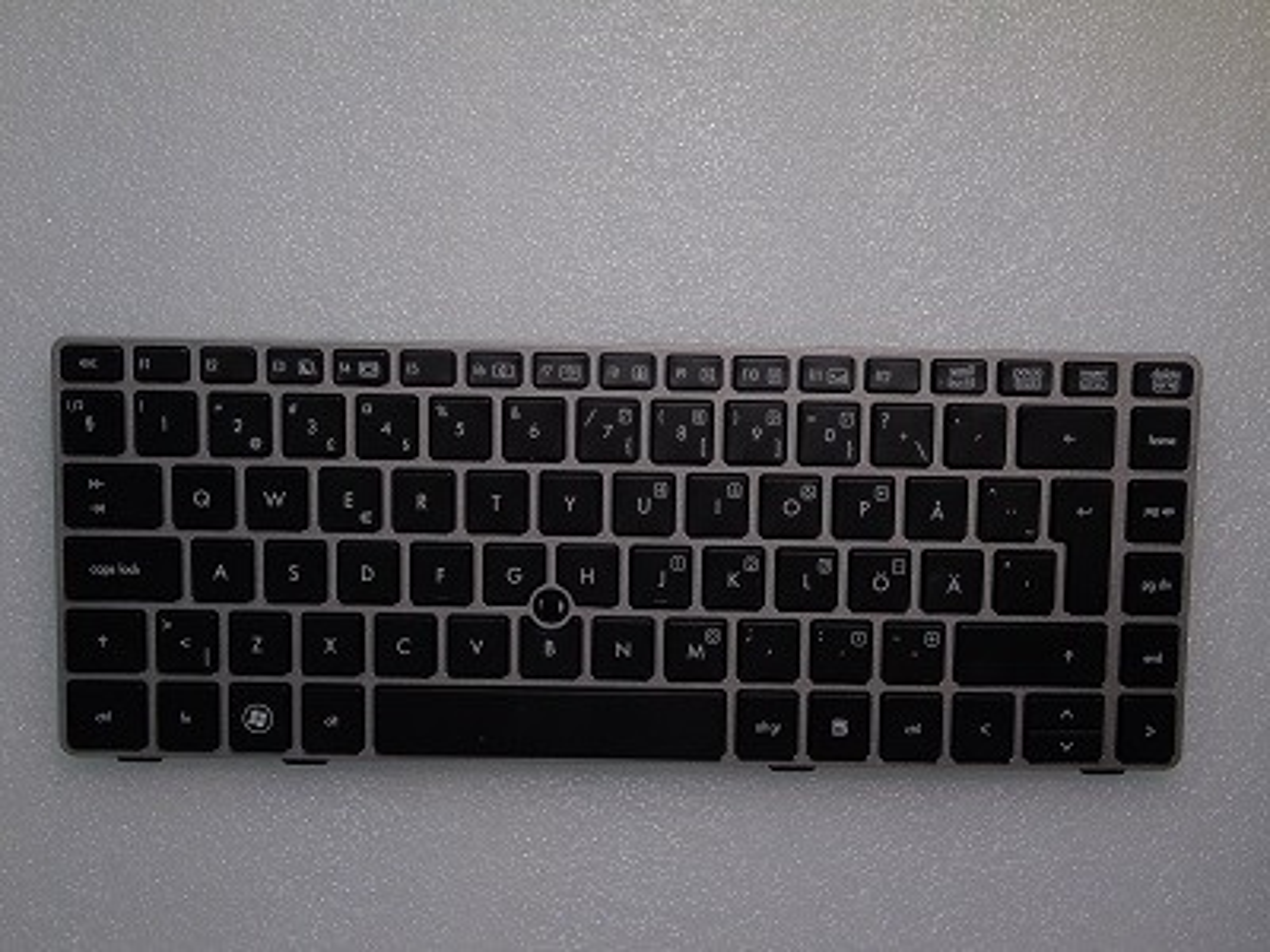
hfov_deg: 54.0
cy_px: 476
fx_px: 1247
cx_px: 635
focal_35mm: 34
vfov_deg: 41.8
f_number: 5.3
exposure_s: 1/13
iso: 100
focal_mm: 6.1
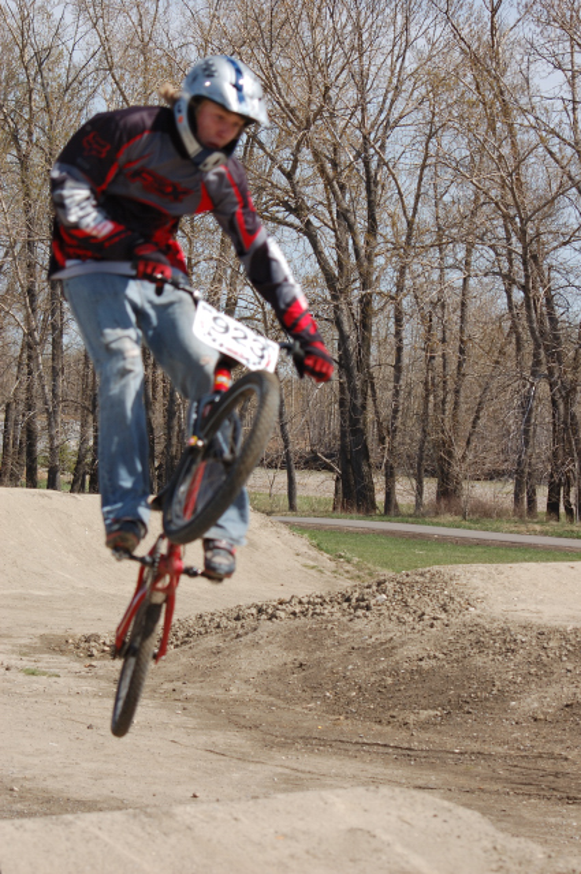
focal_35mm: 105
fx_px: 2549
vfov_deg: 19.5
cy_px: 437
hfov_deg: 13.0
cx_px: 290
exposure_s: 1/640
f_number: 7.1
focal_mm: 70
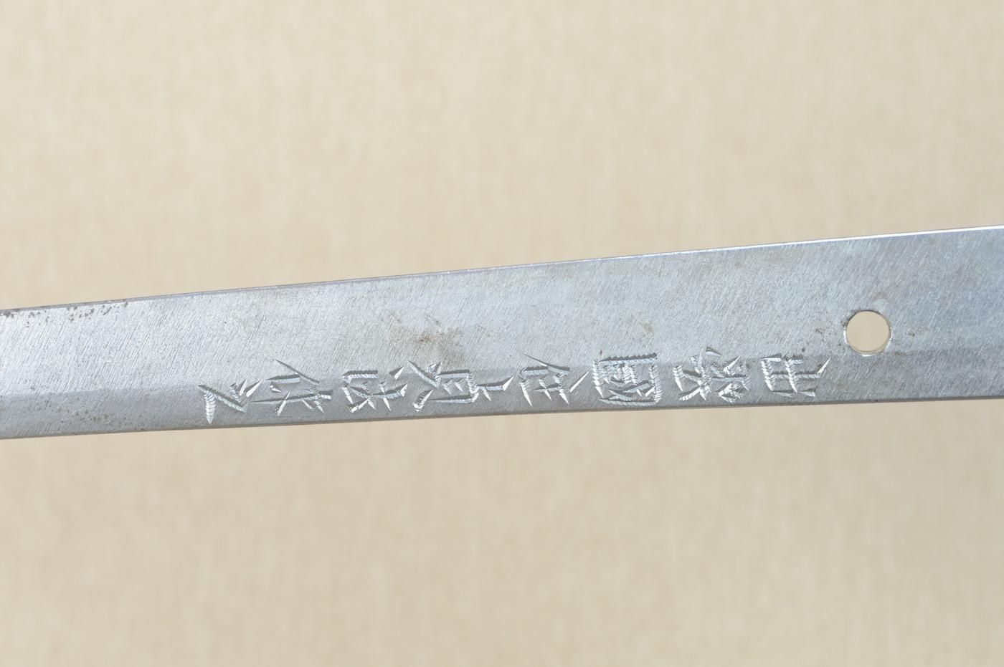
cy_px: 334
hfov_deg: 19.5
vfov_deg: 13.0
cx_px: 502
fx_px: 2926
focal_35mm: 105
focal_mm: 70
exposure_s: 1/2
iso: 400
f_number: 11
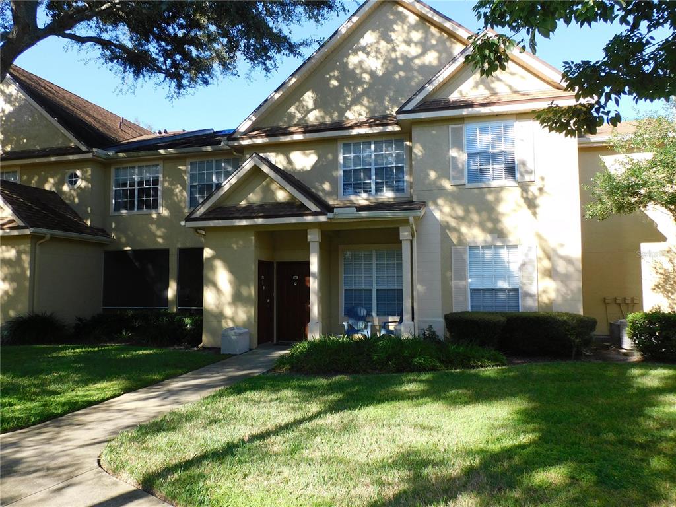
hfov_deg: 71.6
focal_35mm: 24
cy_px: 254
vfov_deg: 56.8
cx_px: 338
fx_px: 469
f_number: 3.3
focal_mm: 4.3
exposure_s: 1/400
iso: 125
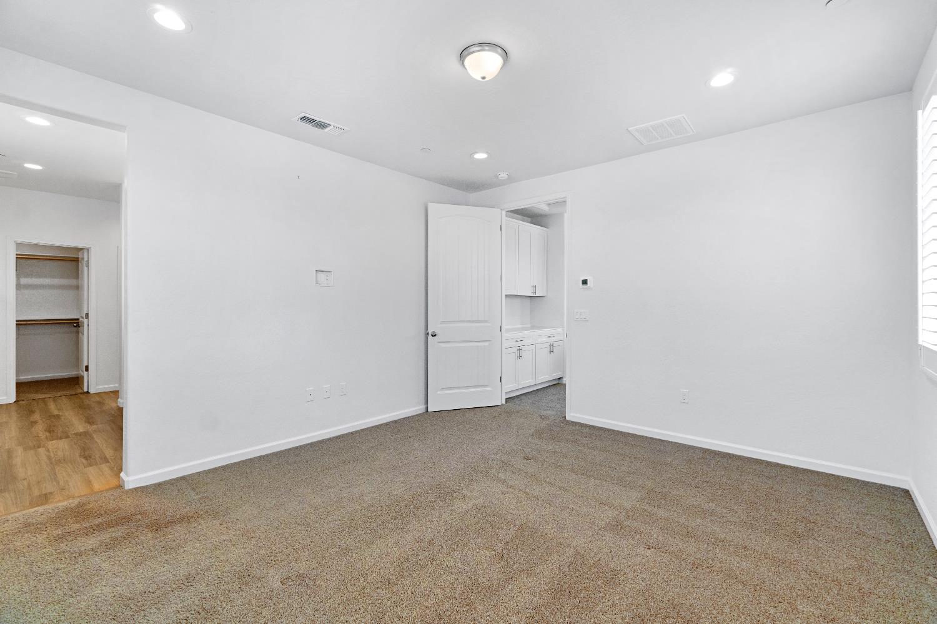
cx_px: 468
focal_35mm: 15
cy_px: 312
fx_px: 390
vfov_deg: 77.3
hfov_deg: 100.4
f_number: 8
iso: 320
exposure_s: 1/30
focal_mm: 10
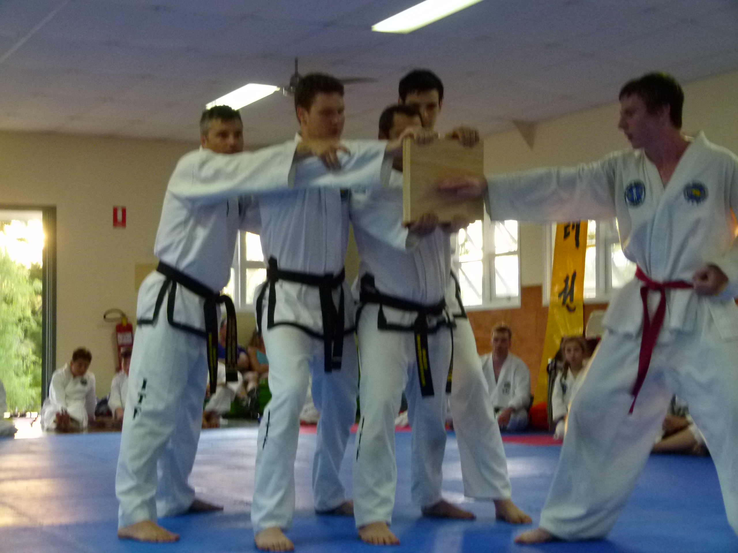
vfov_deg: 21.9
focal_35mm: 67
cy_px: 276
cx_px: 369
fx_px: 1428
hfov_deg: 29.0
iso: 400
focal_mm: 12.1
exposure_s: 1/40
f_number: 3.3
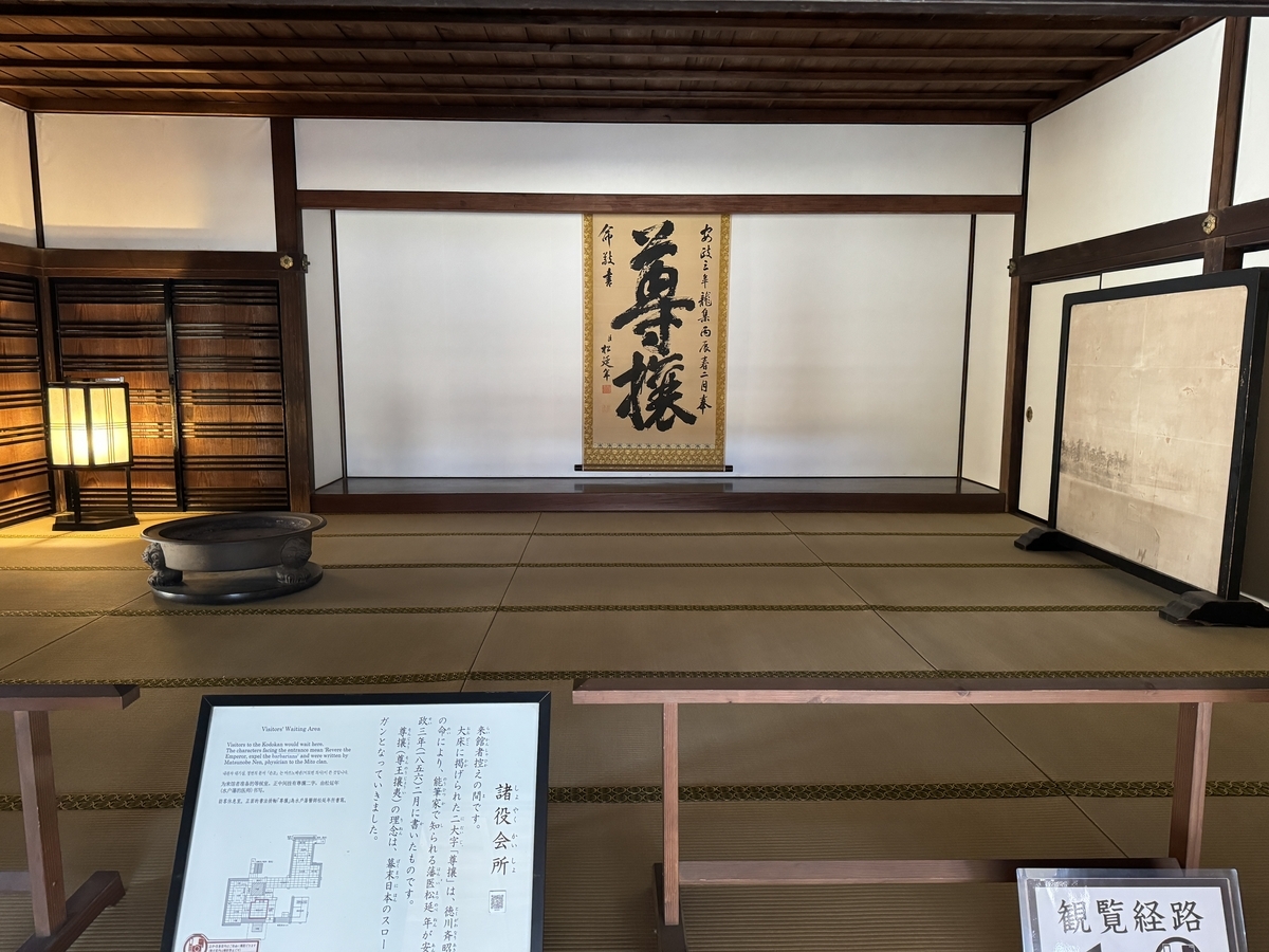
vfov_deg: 56.8
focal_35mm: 24
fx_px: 880
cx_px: 634
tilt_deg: -7.4
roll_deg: -0.4
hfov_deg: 71.6
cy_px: 476
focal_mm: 6.86
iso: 800
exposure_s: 1/50
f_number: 1.78
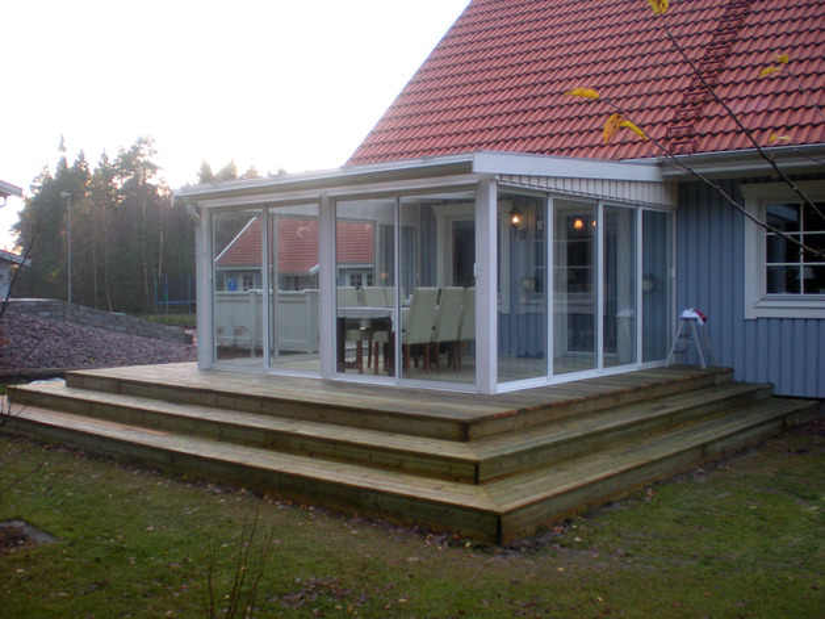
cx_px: 412
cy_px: 310
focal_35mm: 38
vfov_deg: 37.7
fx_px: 906
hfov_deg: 49.0
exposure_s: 1/65.6
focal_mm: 6.3
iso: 136
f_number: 3.1
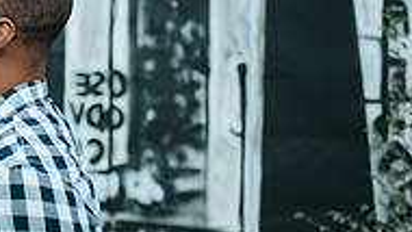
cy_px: 86
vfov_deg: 10.8
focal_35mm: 112
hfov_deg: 17.5
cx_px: -167
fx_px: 1224
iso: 250
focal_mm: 35
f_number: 1.8
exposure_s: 1/640
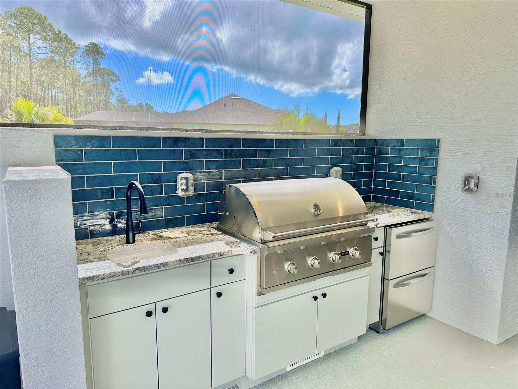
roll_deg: +0.3
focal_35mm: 24
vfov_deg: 56.8
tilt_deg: -7.8
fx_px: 359
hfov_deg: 71.6
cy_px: 194
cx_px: 259
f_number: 1.78
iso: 80
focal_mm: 6.86
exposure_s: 1/1304
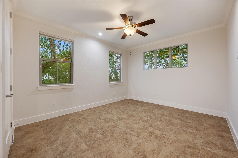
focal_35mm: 14
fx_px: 93
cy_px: 79
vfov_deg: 81.2
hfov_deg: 104.3
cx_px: 119
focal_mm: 14
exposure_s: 1/1.25
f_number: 8
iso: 250
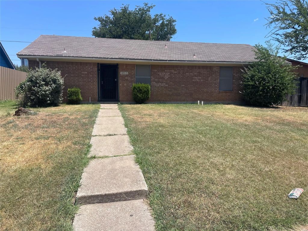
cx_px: 154
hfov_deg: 67.3
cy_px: 116
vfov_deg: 53.1
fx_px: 231
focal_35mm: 26
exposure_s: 1/3205
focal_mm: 4.2
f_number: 1.6
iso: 32
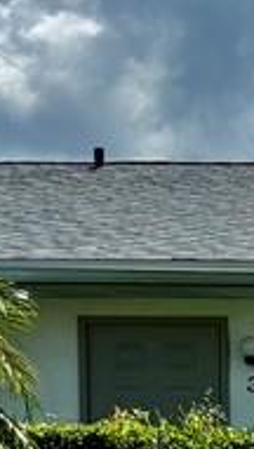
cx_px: 623
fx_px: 1670
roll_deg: -0.8
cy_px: 508
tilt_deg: -2.6
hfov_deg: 8.0
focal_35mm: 140
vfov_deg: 14.9
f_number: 1.78
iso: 80
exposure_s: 1/9091
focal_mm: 6.76
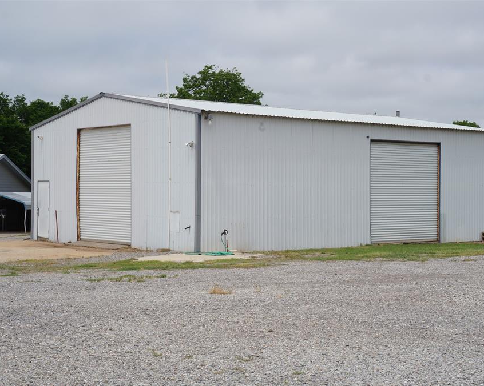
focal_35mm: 60
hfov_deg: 31.7
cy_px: 193
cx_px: 263
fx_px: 853
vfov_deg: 25.5
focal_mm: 35
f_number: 13
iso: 200
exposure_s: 1/400
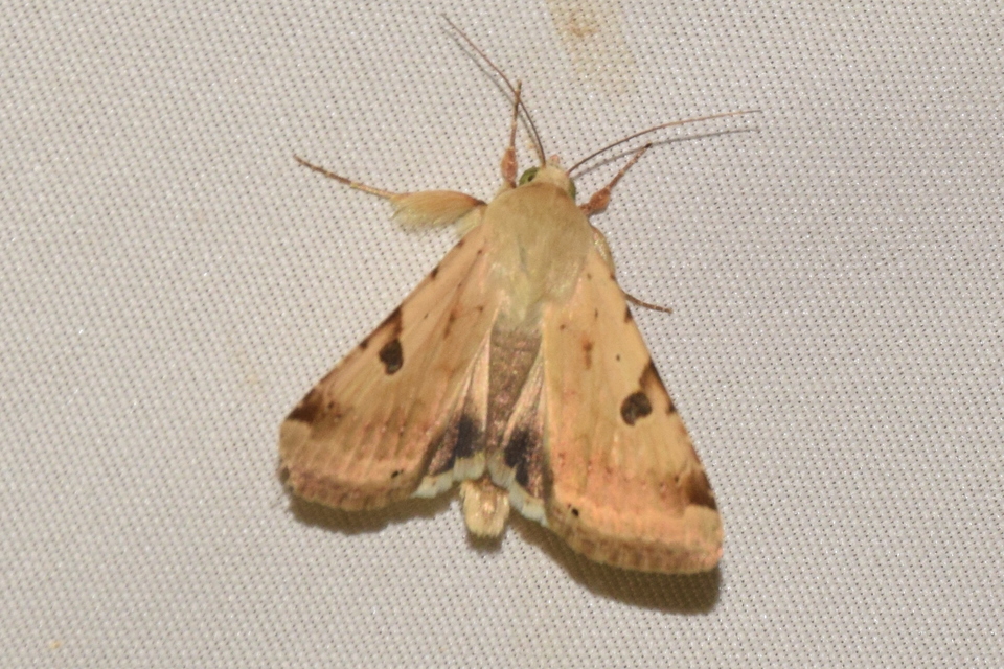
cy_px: 334
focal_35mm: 210
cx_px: 502
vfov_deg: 6.5
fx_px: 5856
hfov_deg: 9.8
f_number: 14
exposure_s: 1/160
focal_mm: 140
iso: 500
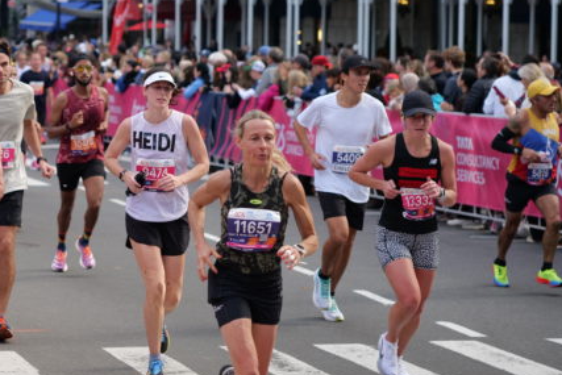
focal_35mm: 131
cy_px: 80
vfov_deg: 10.4
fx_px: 2046
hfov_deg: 15.5
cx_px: 62
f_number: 2.8
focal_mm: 70
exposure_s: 1/1600
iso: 400
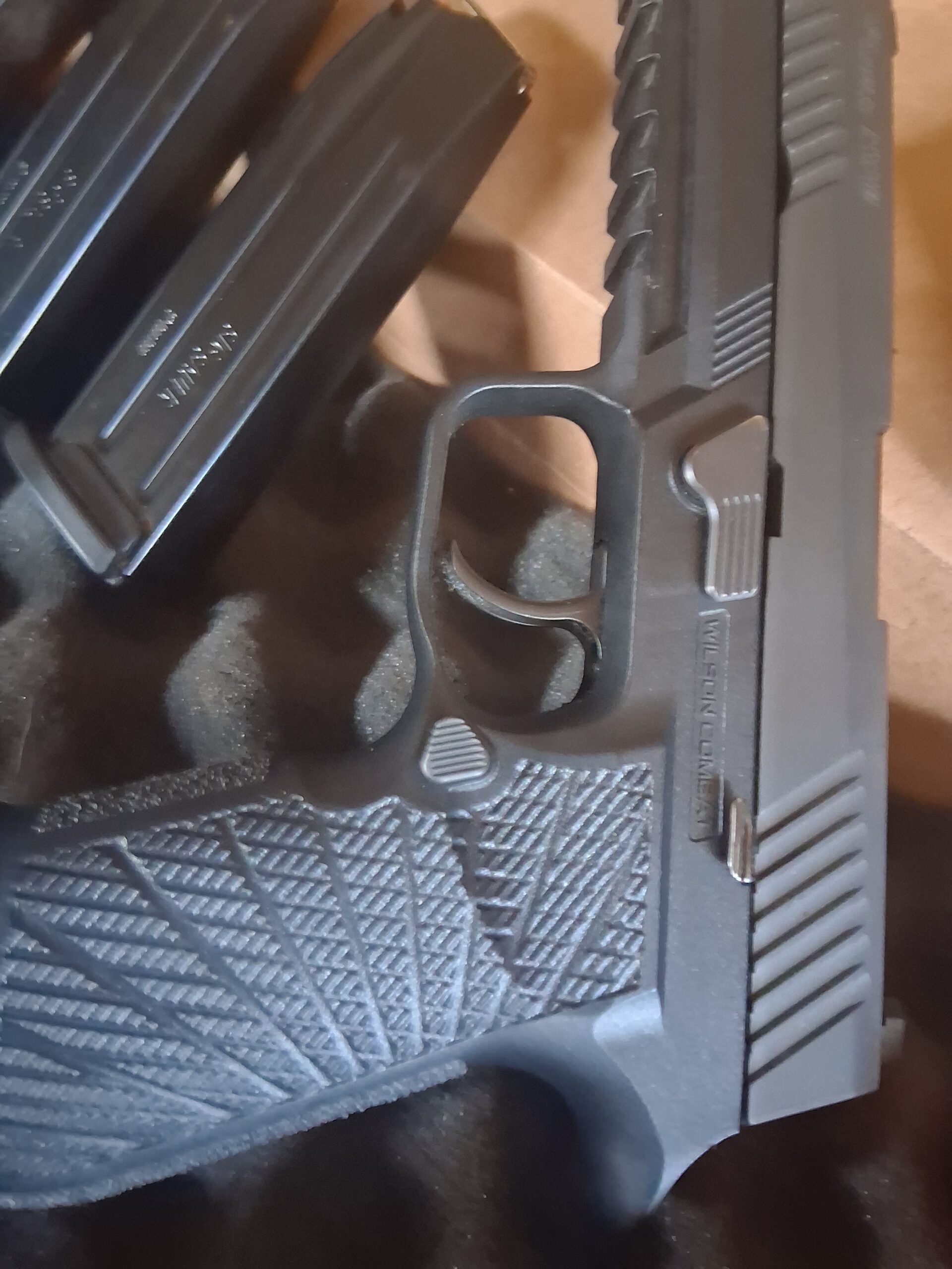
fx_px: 953
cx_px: 476
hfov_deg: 53.1
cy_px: 634
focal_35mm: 26
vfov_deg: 67.3
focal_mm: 3.98
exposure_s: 1/17
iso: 1000
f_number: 1.8
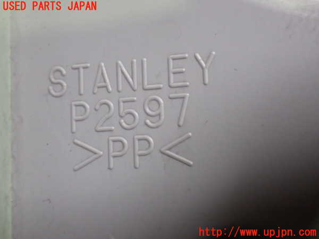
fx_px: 461
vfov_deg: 29.1
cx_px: 160
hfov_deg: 38.2
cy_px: 120
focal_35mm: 50
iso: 800
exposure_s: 1/50
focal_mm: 9.01
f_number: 3.2
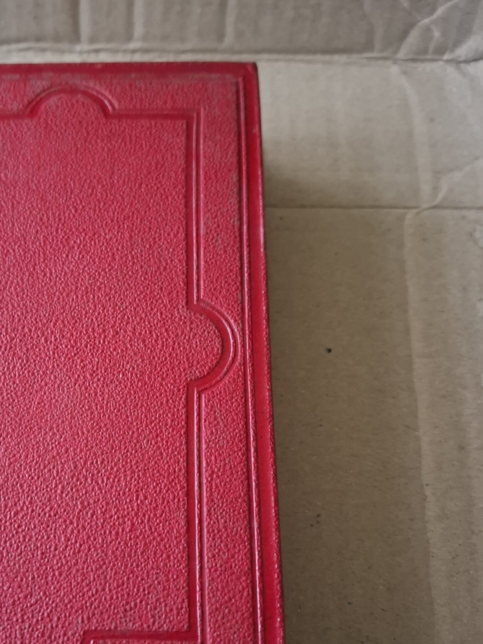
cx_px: 126
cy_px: 399
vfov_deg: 52.1
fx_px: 651
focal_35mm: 35
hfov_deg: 39.7
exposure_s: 1/25
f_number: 1.8
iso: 640
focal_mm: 5.54
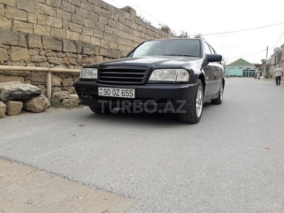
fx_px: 230
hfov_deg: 63.4
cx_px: 142
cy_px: 106
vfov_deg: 49.7
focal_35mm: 28
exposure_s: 1/703
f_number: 1.9
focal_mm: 3.7
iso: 40
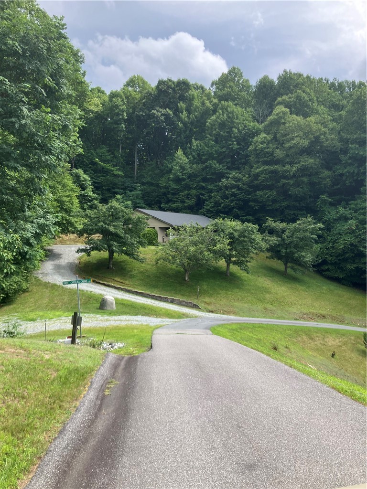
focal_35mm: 28
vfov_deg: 63.4
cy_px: 244
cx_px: 184
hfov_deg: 49.7
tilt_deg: -0.9
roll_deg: -0.7
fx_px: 396
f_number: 1.8
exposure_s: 1/1350
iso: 32
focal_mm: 3.99
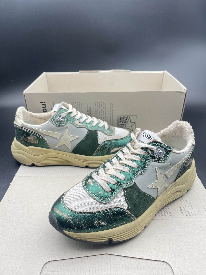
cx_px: 103
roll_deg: +1.3
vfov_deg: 67.3
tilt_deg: -32.5
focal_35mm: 26
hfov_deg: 53.1
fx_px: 206
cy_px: 138
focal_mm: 5.1
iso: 32
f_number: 1.6
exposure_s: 1/153
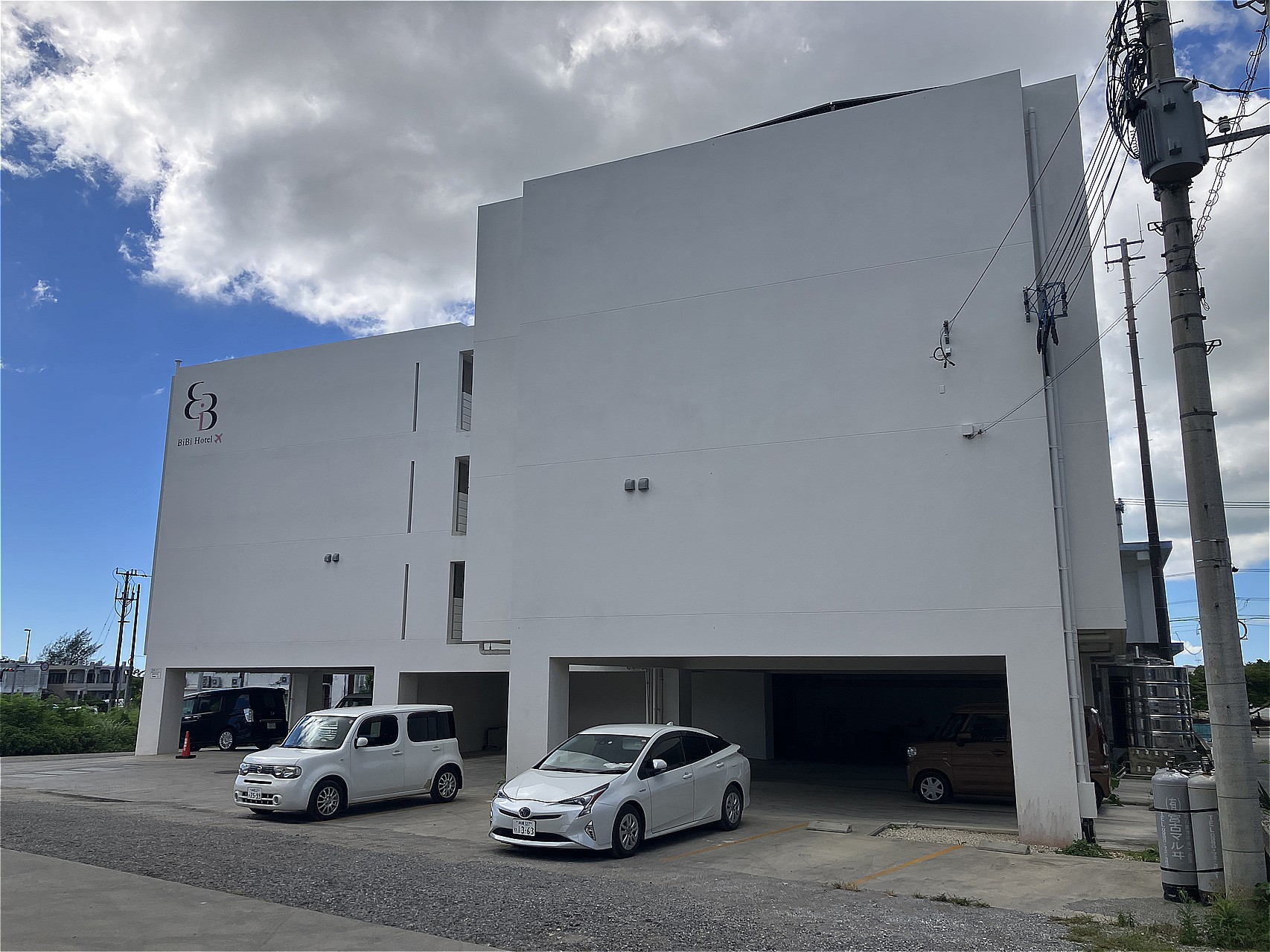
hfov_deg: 63.4
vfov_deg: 49.8
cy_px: 476
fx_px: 1027
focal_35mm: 28
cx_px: 635
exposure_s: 1/2315
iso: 32
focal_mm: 3.99
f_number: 1.8
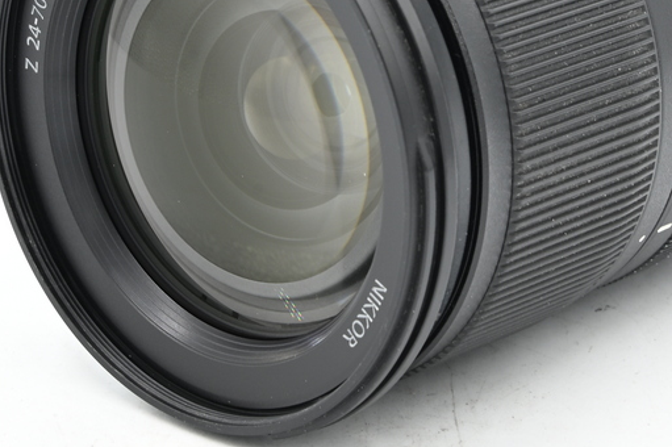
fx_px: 3675
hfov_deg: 10.4
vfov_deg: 7.0
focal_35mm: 197
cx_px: 412
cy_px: 81
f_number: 14
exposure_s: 1/15
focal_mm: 72
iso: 200
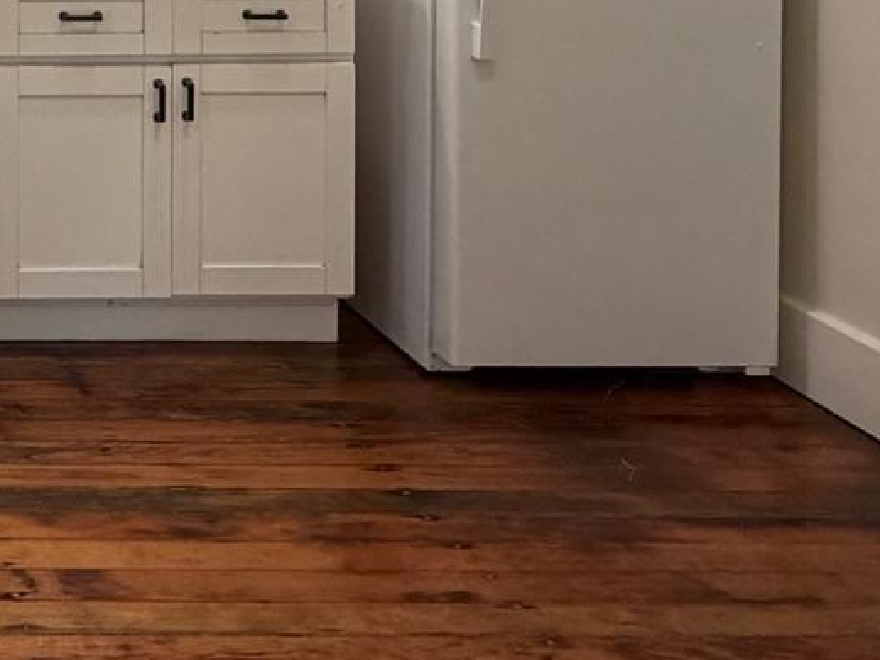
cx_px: -302
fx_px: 1399
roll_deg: +0.3
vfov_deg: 22.7
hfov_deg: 28.0
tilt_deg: -0.6
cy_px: -273
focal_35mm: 55
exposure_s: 1/120
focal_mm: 2.22
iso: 320
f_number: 2.2
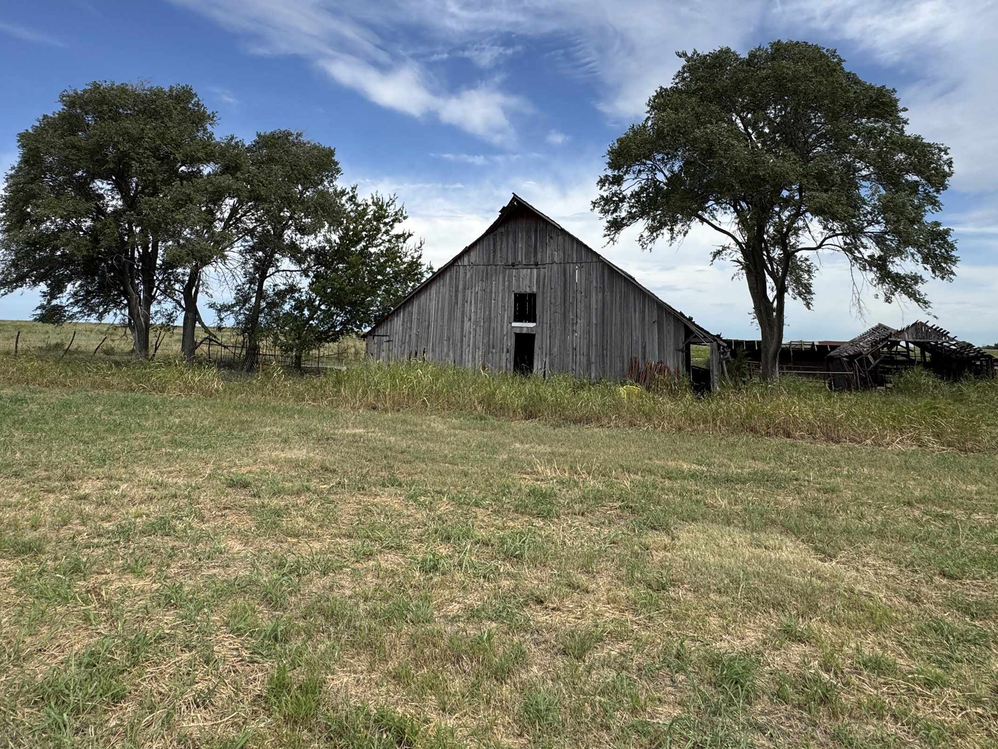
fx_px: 577
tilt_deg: +11.4
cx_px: 510
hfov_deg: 81.7
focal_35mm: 20
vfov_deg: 63.7
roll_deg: -1.4
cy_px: 230
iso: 50
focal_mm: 2.22
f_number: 2.2
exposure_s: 1/1789
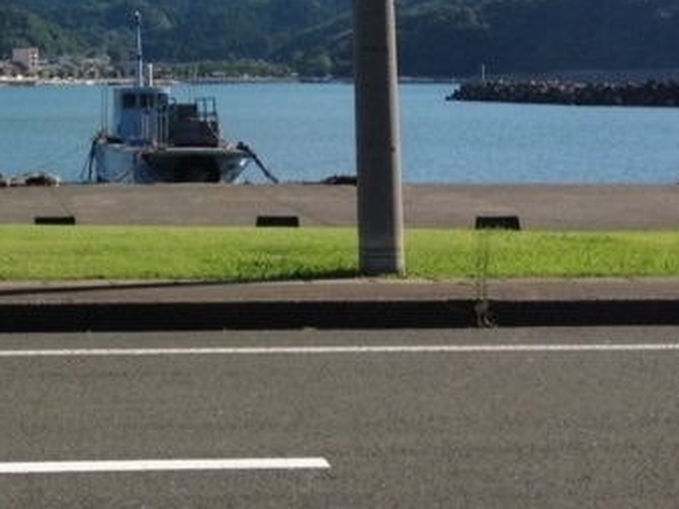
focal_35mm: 94
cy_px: -135
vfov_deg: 15.1
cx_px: 32
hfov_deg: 20.3
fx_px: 1843
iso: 64
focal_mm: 4.28
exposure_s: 1/1783
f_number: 2.4
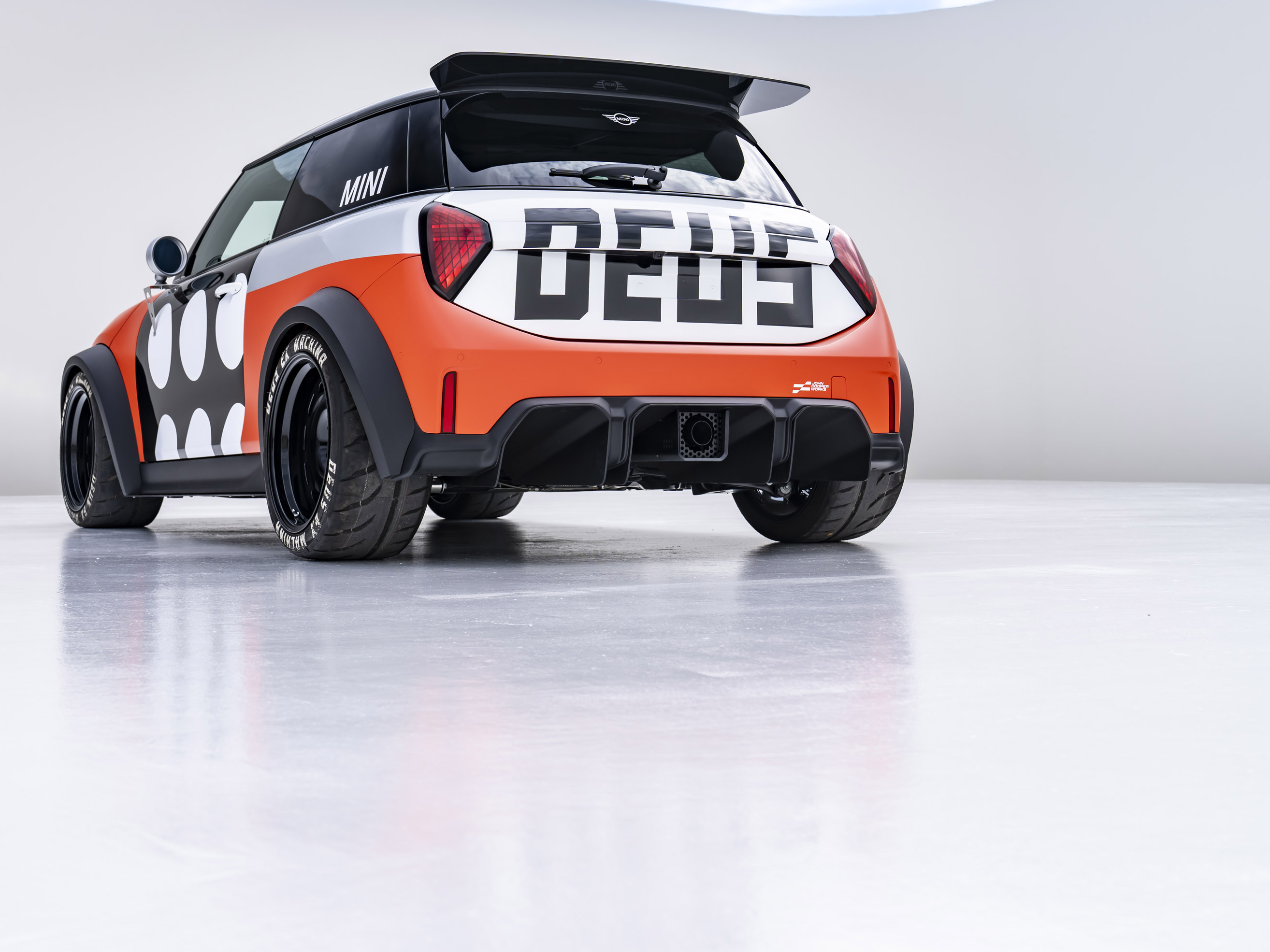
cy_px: 397
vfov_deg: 29.1
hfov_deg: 37.9
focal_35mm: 50
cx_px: 474
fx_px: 1834
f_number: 5.6
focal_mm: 39
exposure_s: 1/125
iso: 100
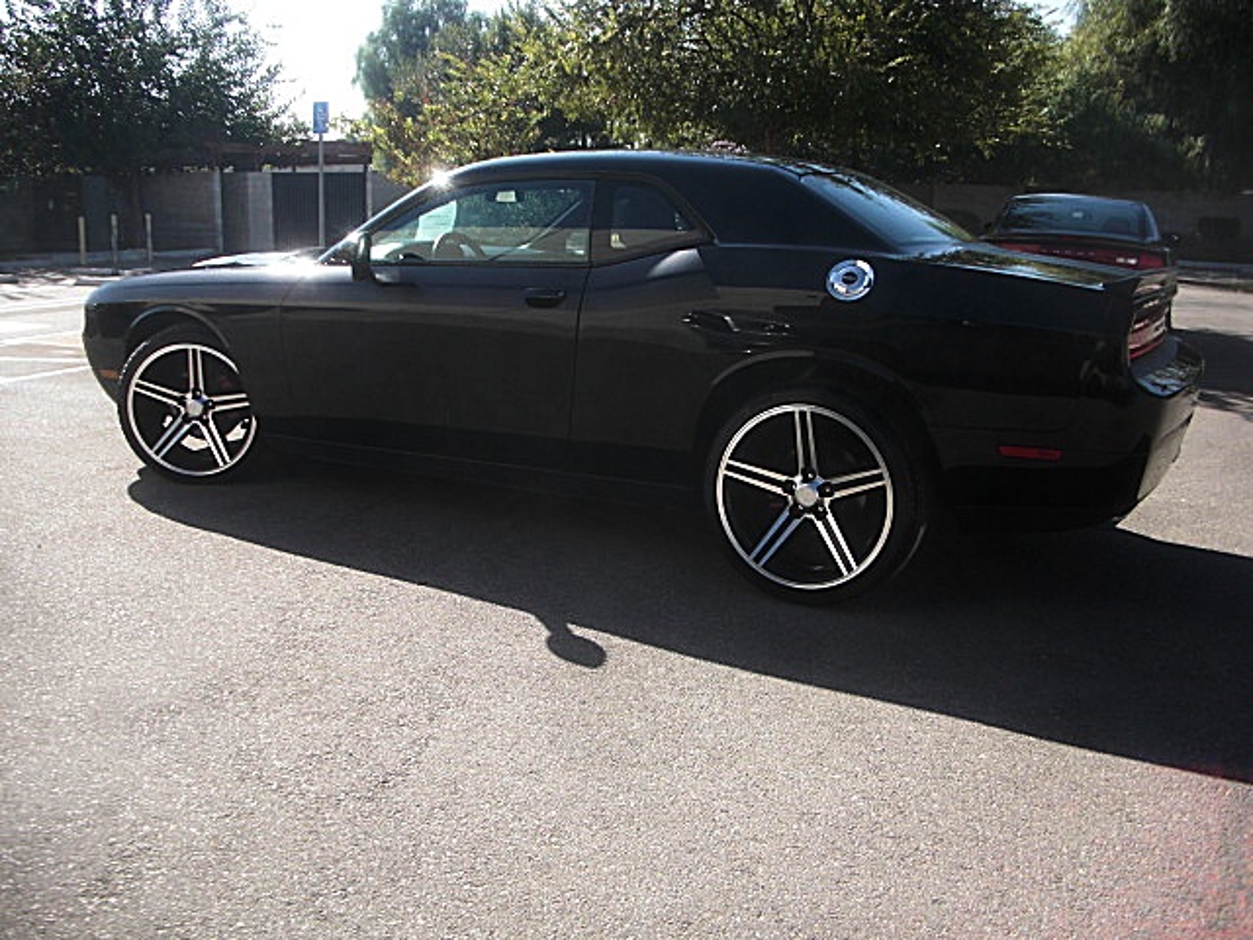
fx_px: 1303
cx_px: 626
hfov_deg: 51.4
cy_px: 470
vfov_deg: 39.7
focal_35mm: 36
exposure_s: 1/400
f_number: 2.8
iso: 50
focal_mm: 6.3
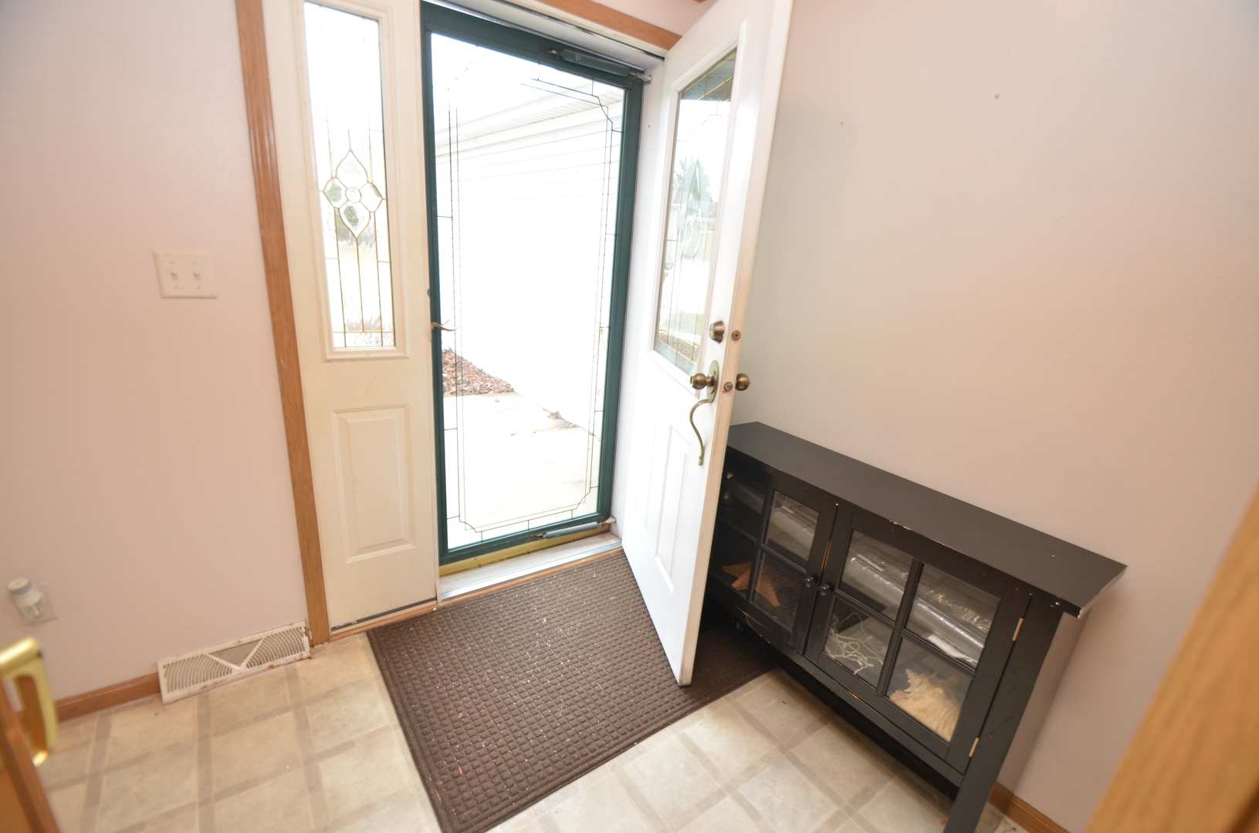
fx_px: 523
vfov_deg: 77.1
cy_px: 416
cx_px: 630
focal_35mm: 15
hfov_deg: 100.5
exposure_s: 1/60
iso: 500
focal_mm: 10
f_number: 4
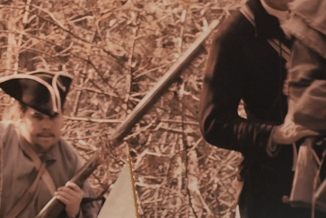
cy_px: -6
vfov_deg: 7.2
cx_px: -289
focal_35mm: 190
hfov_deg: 10.1
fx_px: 1721
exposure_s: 1/160
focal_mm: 49
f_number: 4
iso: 1600
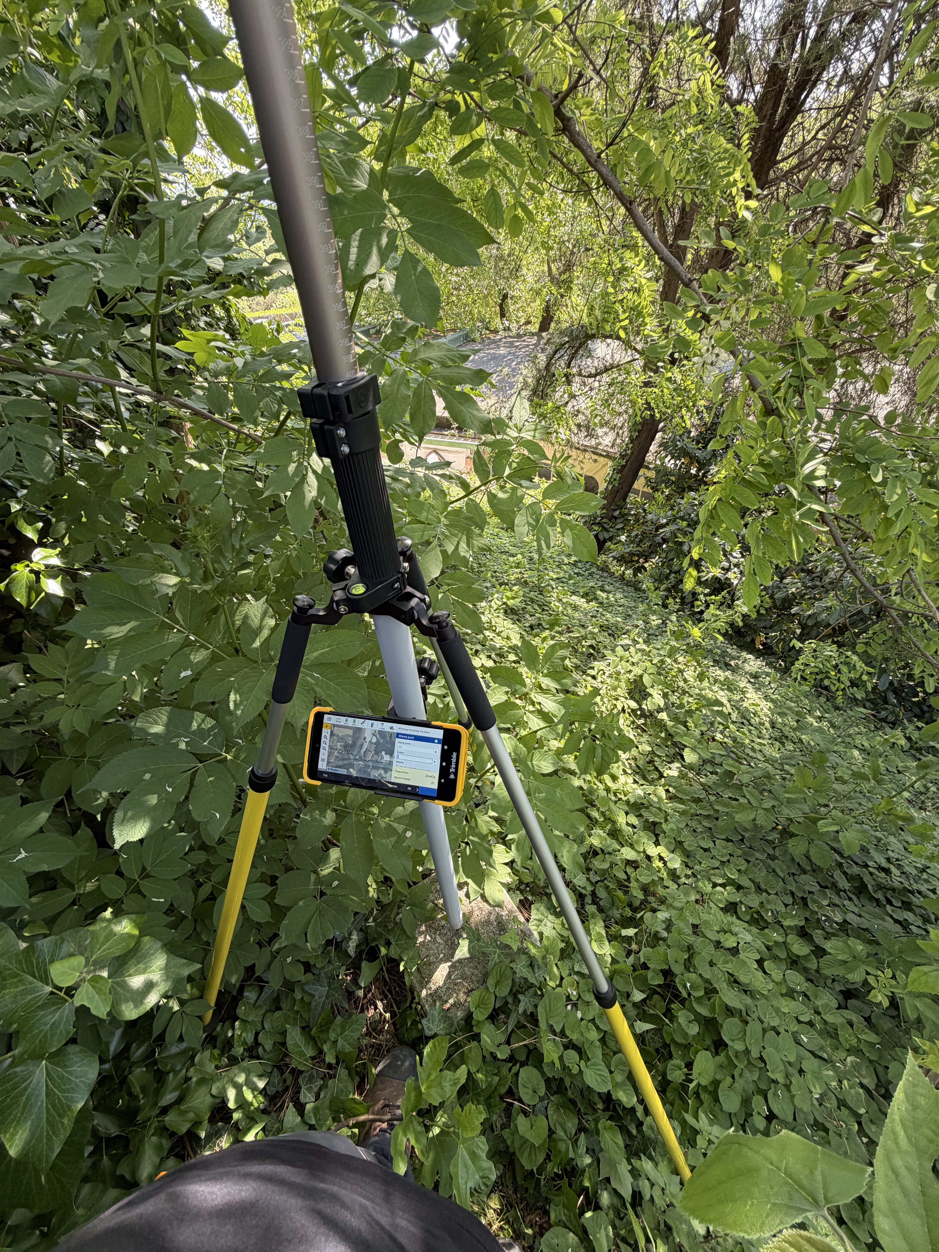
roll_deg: +2.4
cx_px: 470
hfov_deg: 85.7
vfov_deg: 102.1
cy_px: 626
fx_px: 506
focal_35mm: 14
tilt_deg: -42.9
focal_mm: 2.22
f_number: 2.2
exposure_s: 1/121
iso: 80
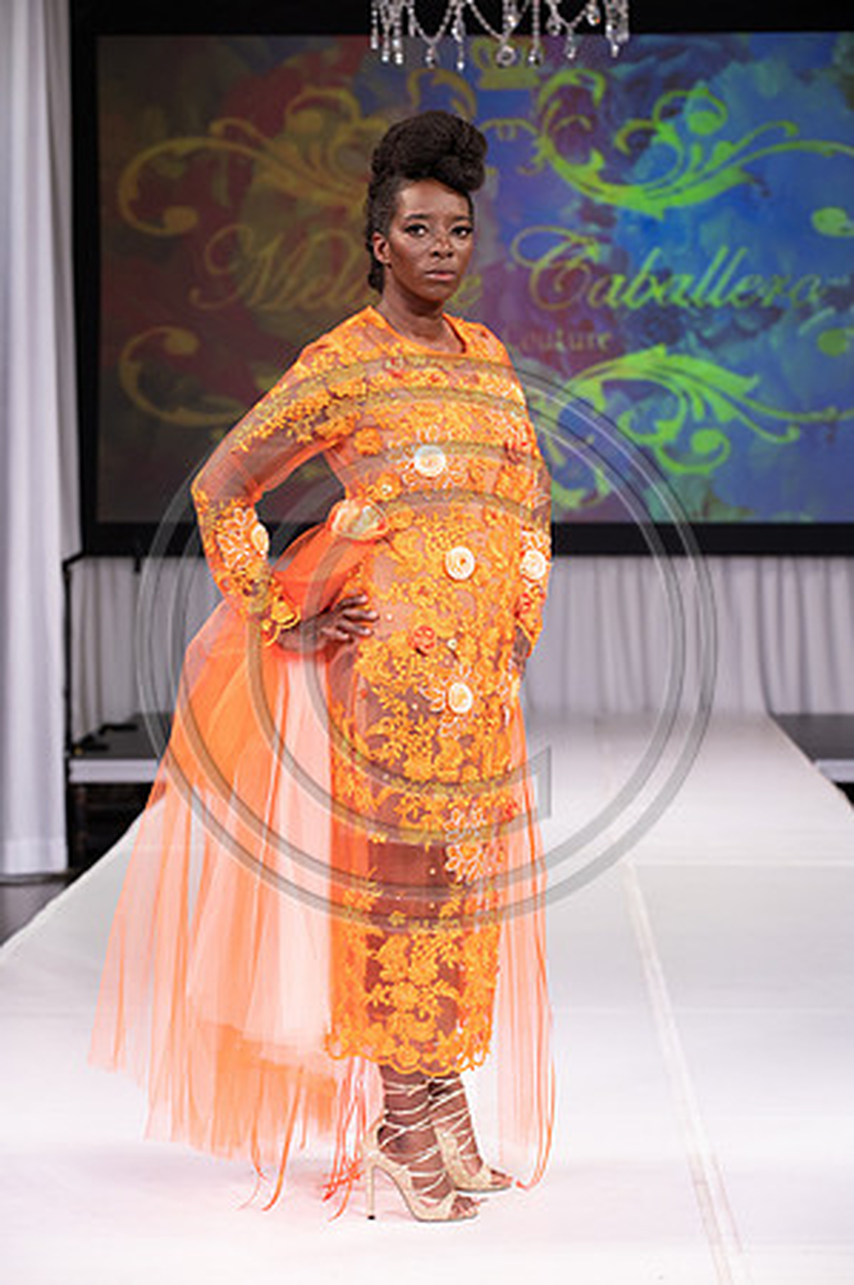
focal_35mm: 92
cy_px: 642
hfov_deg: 14.8
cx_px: 427
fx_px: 3281
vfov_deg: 22.2
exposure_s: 1/400
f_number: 5.6
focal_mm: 92
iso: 2000
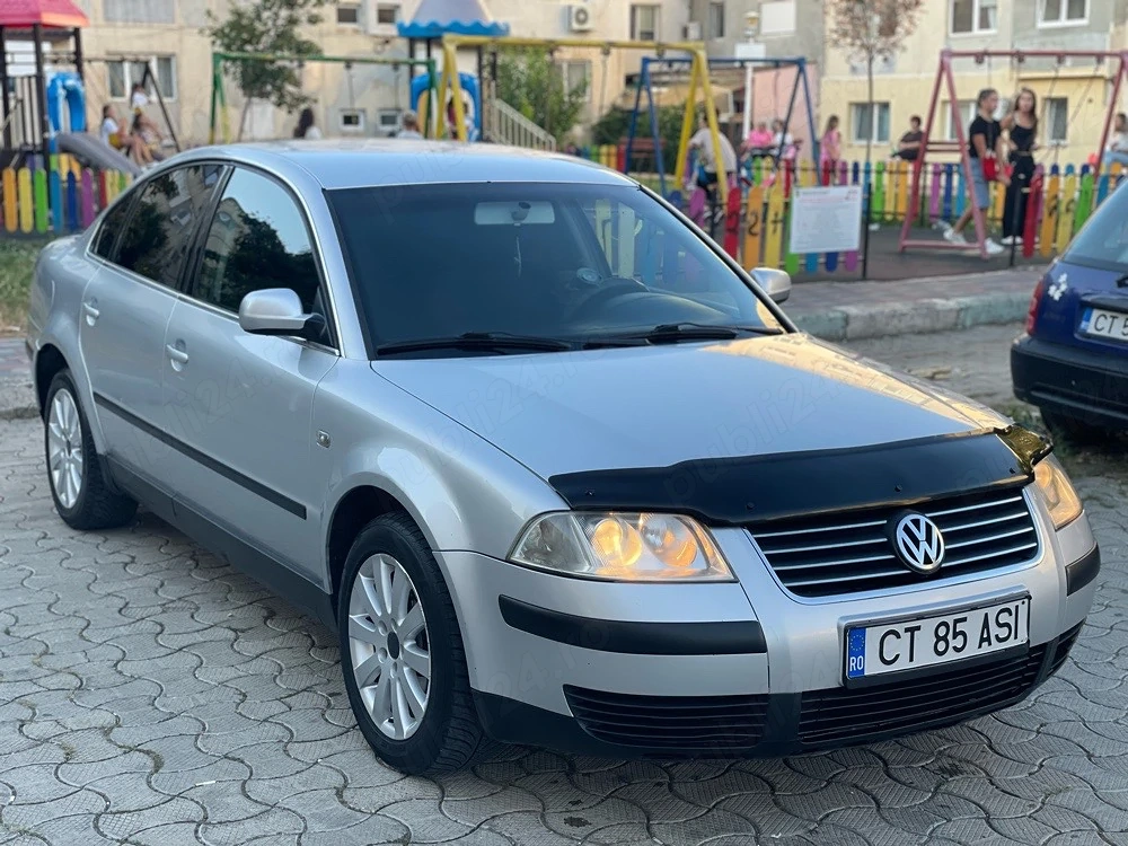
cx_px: 564
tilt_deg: -9.6
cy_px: 423
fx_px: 1694
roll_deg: +0.5
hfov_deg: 36.8
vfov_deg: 28.0
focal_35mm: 52
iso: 25
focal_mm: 6
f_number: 2
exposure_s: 1/146
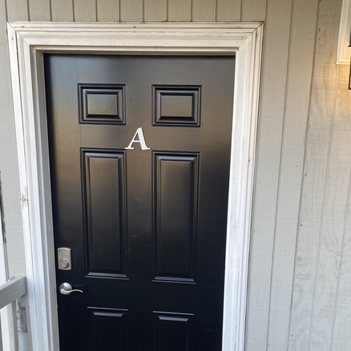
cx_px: 199
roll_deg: -1.3
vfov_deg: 45.9
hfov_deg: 47.1
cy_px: 254
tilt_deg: -12.7
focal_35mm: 35
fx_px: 402
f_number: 1.8
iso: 32
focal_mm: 4.25
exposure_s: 1/120
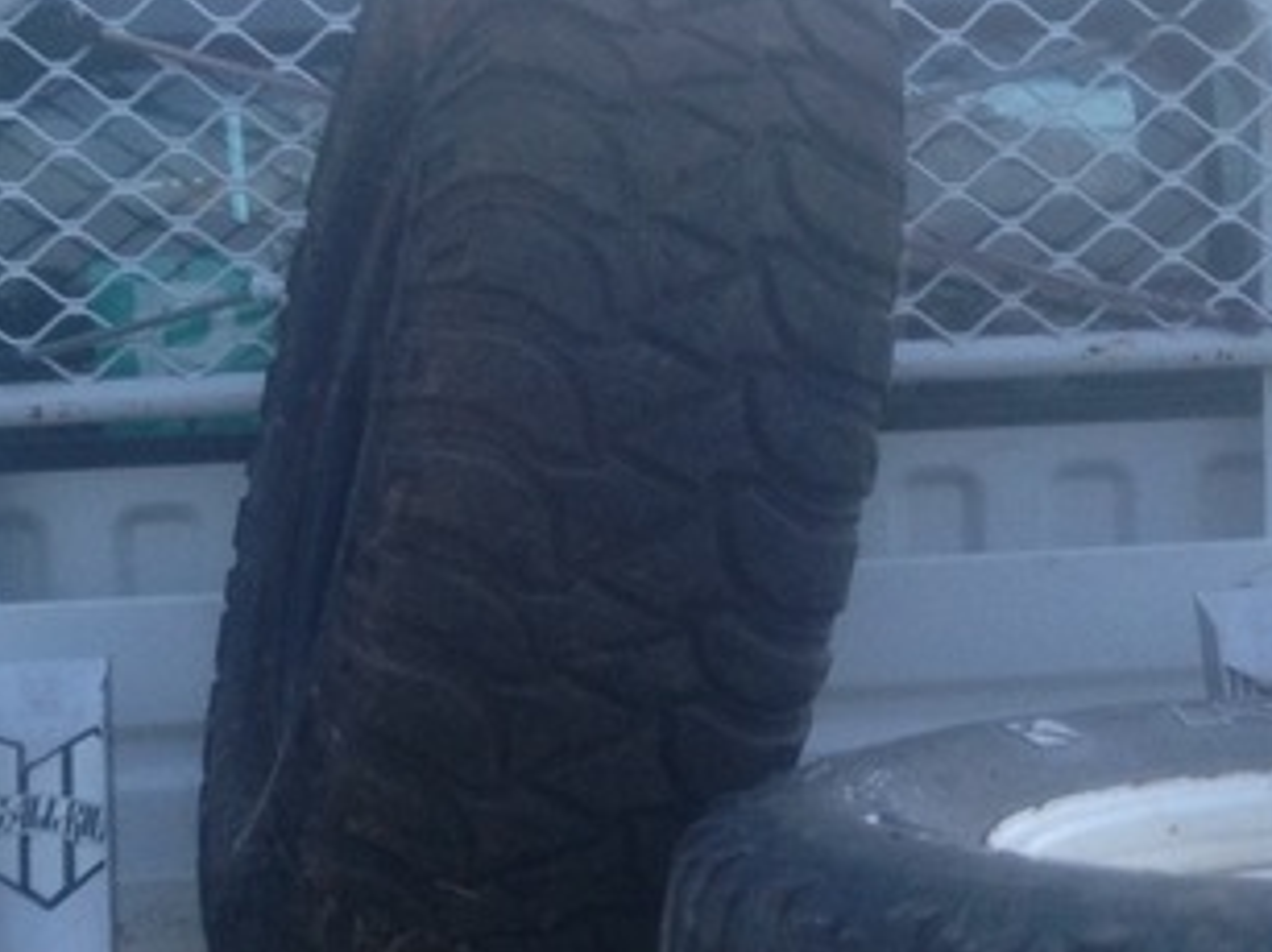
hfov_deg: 22.8
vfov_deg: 17.0
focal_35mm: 86
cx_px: 655
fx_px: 3159
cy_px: 807
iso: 100
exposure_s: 1/20
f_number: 2.4
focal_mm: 4.12
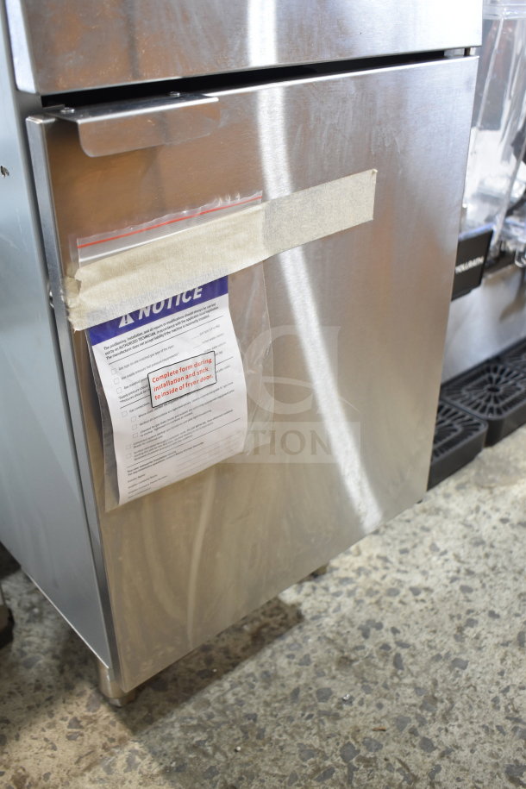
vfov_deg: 55.1
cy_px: 394
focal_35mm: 34
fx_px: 756
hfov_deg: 38.4
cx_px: 263
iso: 900
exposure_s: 1/40
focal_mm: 23
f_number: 3.8
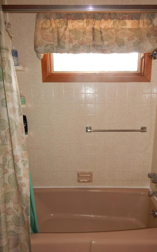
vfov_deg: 72.5
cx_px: 86
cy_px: 128
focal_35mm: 25
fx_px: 171
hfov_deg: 49.2
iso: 200
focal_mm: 4
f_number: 3
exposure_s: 1/30
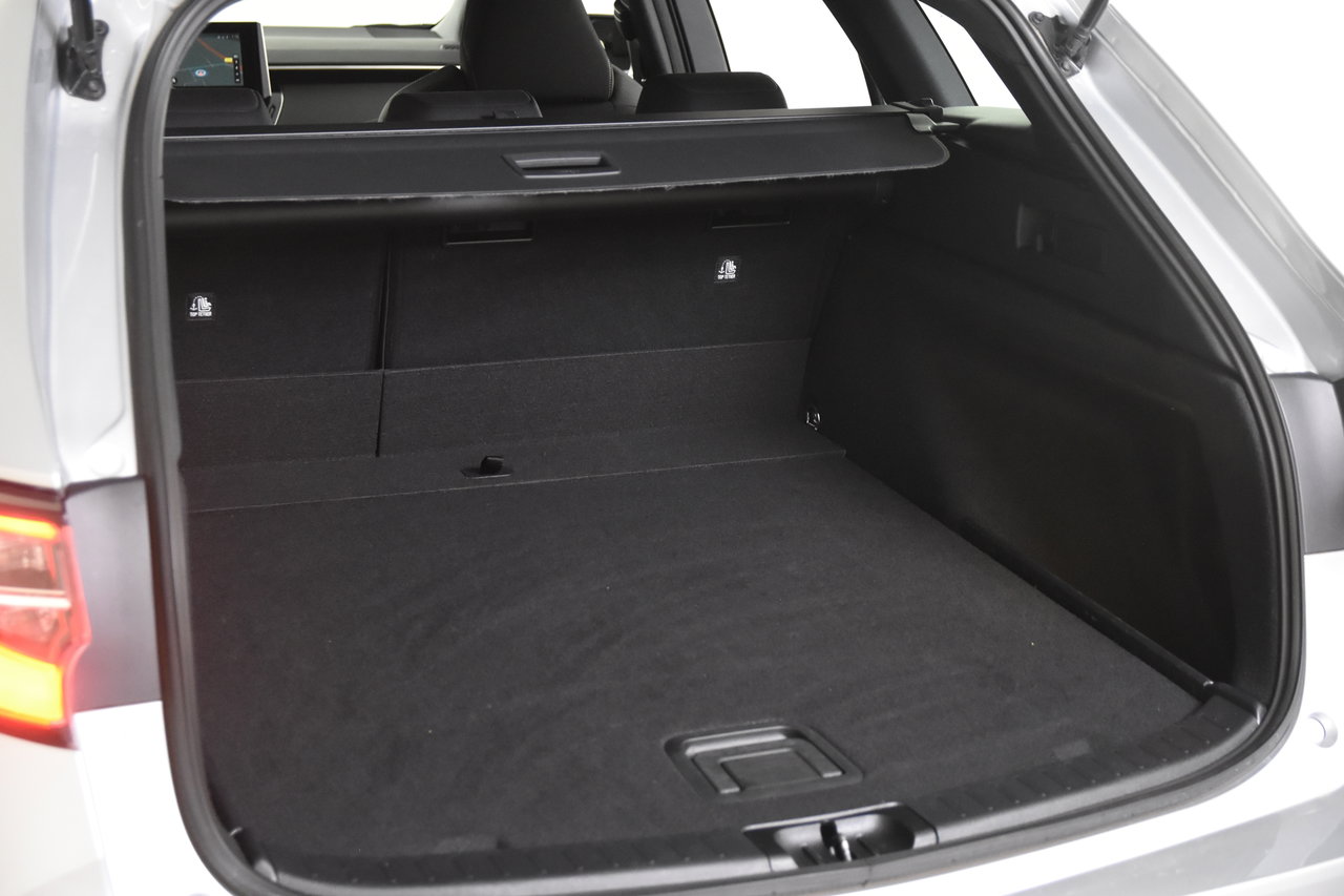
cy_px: 448
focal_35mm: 57
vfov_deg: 23.8
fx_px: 2128
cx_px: 672
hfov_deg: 35.1
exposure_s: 1/60
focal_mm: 38
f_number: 3.5
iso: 3200
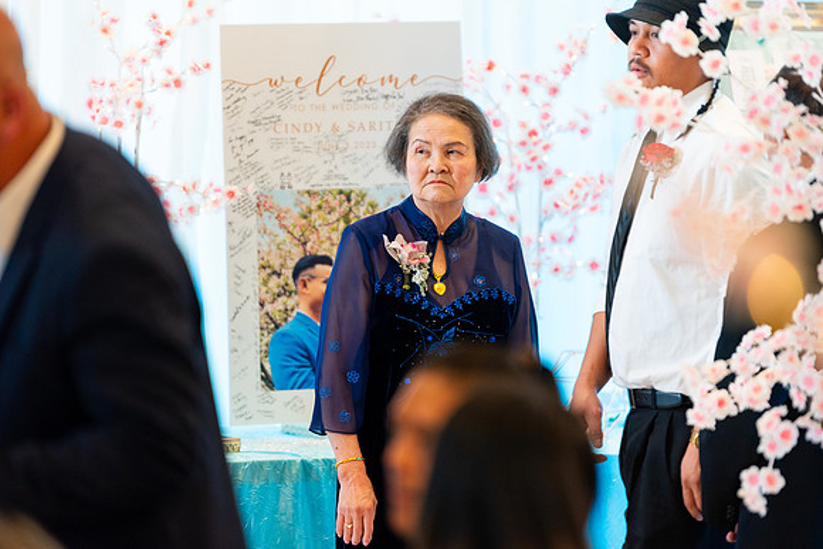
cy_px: 274
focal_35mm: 200
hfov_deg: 10.3
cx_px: 412
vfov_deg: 6.9
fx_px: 4573
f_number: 2.8
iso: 800
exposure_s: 1/200
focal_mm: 200
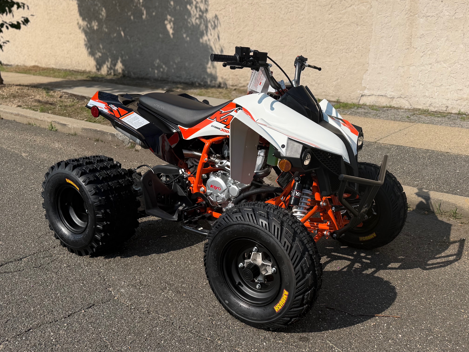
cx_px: 269
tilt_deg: -20.8
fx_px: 461
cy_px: 202
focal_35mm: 34
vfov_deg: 41.7
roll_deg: -0.2
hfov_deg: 53.8
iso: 80
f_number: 1.78
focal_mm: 6.76
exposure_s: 1/6173
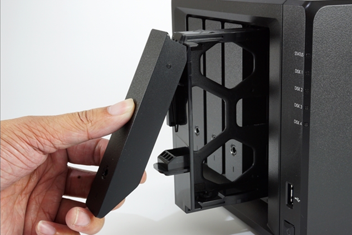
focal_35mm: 57
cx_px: 222
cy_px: 133
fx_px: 558
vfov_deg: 23.8
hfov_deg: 34.8
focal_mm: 30
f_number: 16
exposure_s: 1
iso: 200
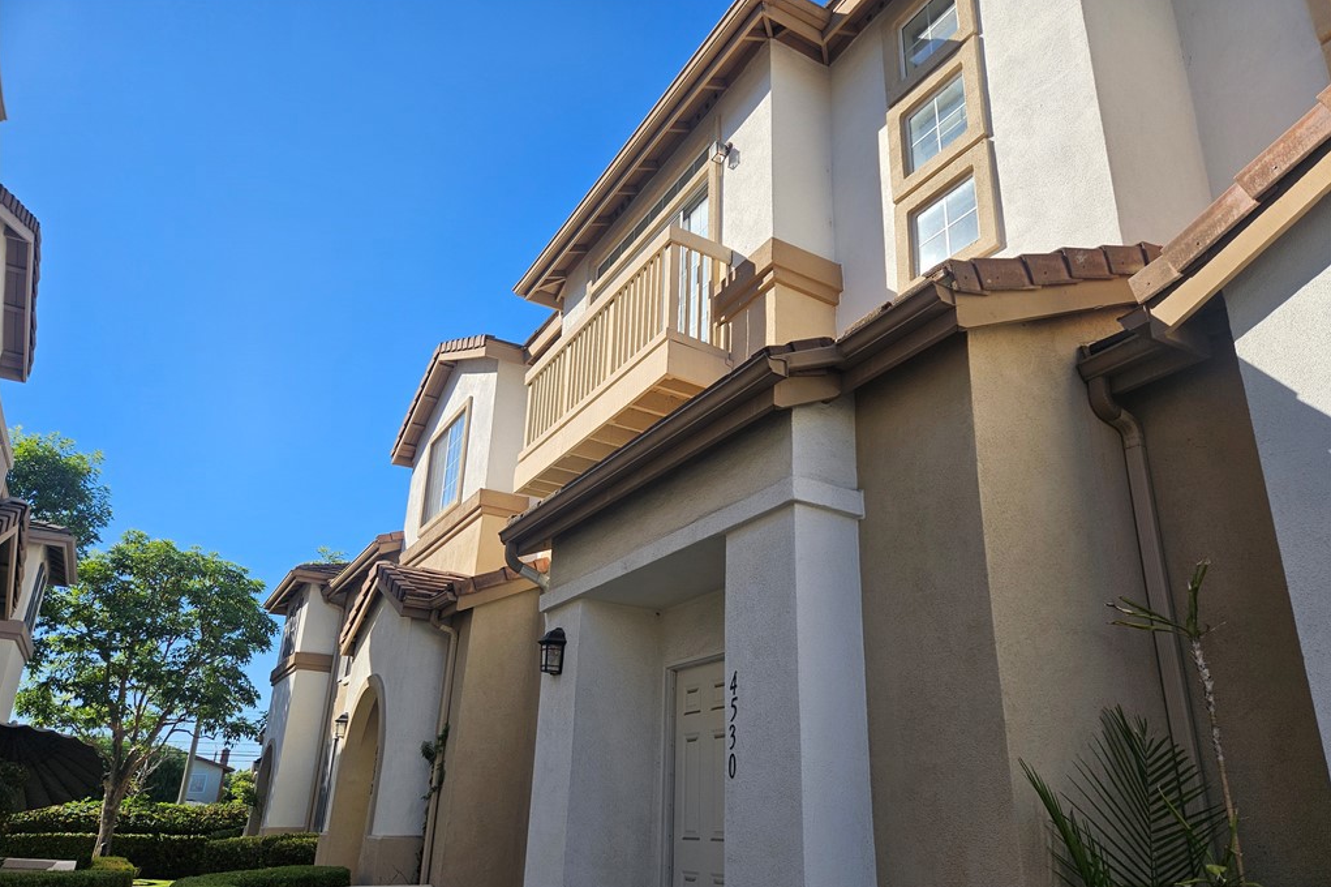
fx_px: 887
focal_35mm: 24
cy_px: 489
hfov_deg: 73.8
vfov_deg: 53.0
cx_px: 665
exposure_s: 1/1468
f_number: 1.8
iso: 25
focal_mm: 5.4
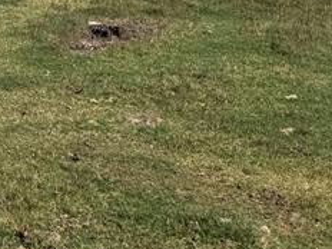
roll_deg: -0.2
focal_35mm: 106
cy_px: -119
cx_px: -192
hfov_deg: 16.6
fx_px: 1017
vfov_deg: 13.2
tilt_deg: +0.0
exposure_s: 1/6173
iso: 80
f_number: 1.78
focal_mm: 6.76
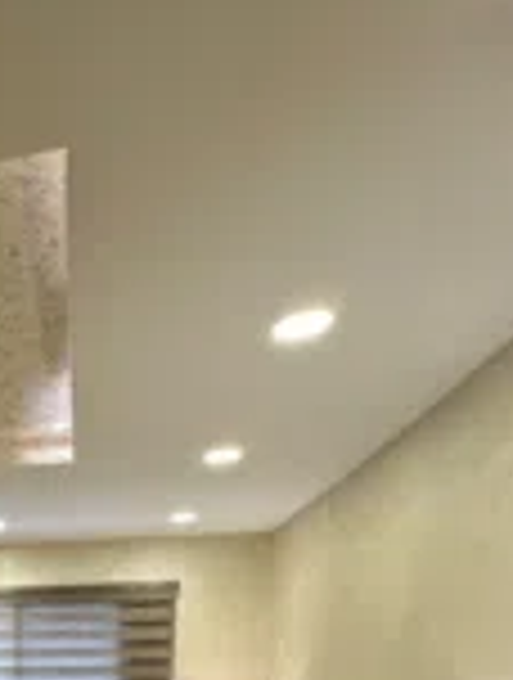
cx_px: -130
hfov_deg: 31.3
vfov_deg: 40.4
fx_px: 728
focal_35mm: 37
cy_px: 748
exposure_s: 1/100
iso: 200
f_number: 2.2
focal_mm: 2.22
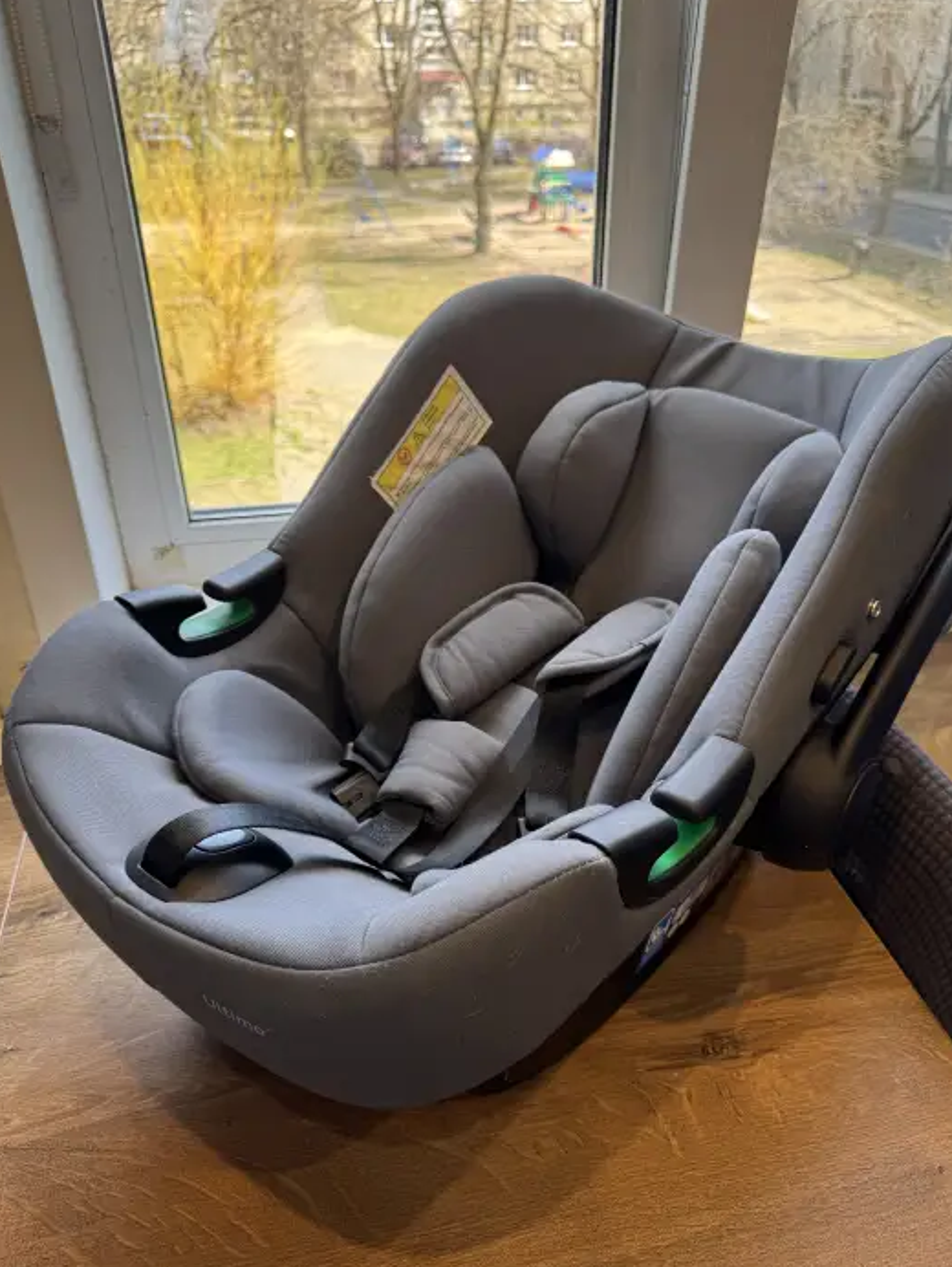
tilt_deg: -31.1
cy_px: 676
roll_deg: -0.1
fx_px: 952
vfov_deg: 67.2
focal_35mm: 26
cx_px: 482
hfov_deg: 53.1
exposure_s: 1/121
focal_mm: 6.76
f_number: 1.78
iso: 64
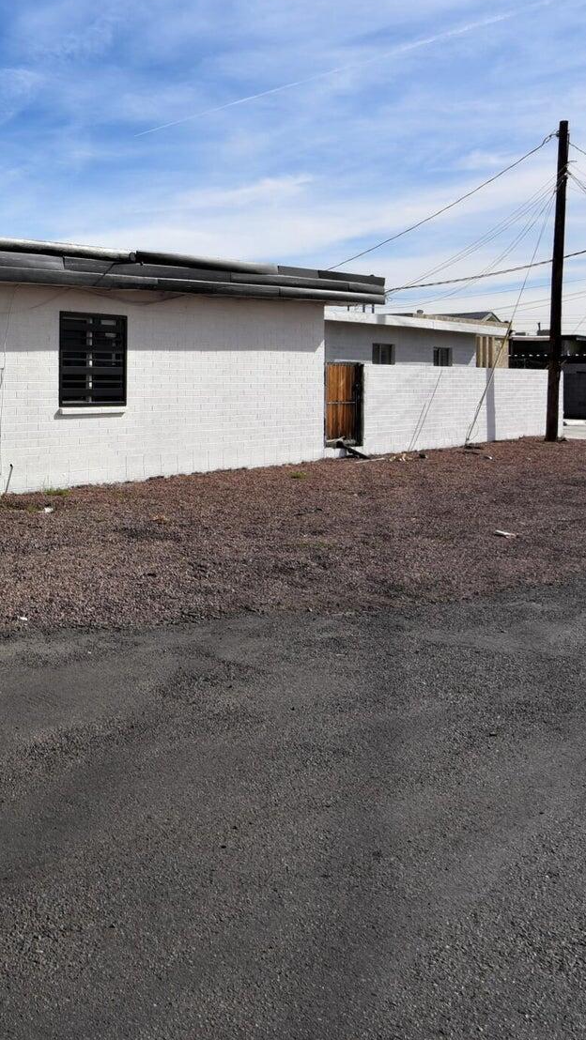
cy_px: 382
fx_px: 938
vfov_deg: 57.2
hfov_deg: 29.6
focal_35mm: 34
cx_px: -122
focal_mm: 15
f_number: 11
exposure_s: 1/500
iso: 200
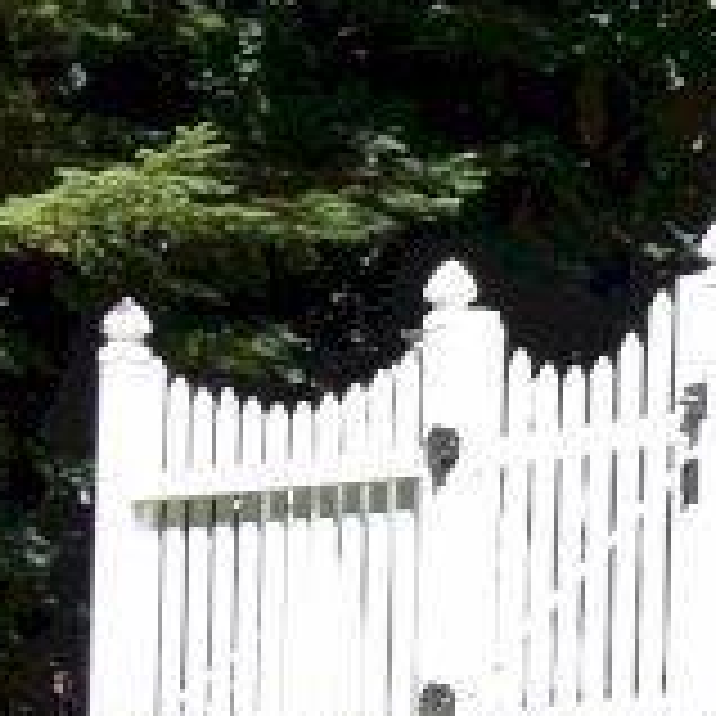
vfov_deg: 6.0
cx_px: 2202
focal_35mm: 288
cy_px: -315
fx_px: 6740
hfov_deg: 5.7
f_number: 8
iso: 200
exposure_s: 1/250
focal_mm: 24
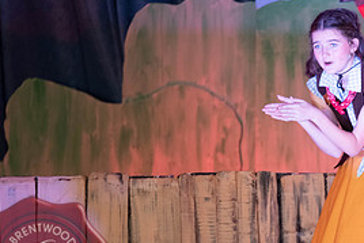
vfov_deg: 3.2
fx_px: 4380
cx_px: 360
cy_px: 97
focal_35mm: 433
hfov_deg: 4.8
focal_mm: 200
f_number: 2.8
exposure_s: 1/200
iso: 1000
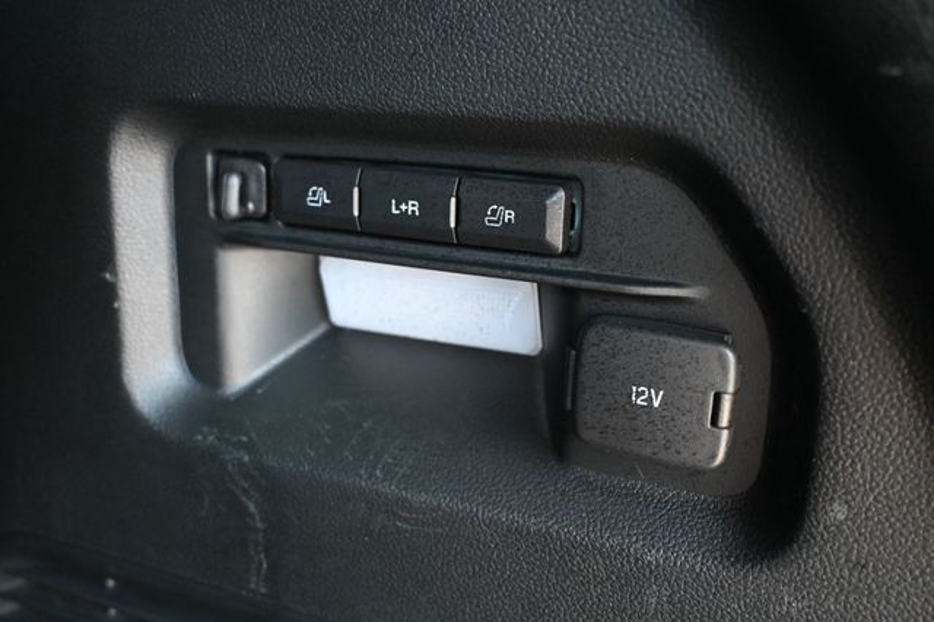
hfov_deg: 55.1
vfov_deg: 38.3
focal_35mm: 34
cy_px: 311
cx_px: 467
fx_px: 895
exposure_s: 1/125
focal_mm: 23
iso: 2800
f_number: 4.2
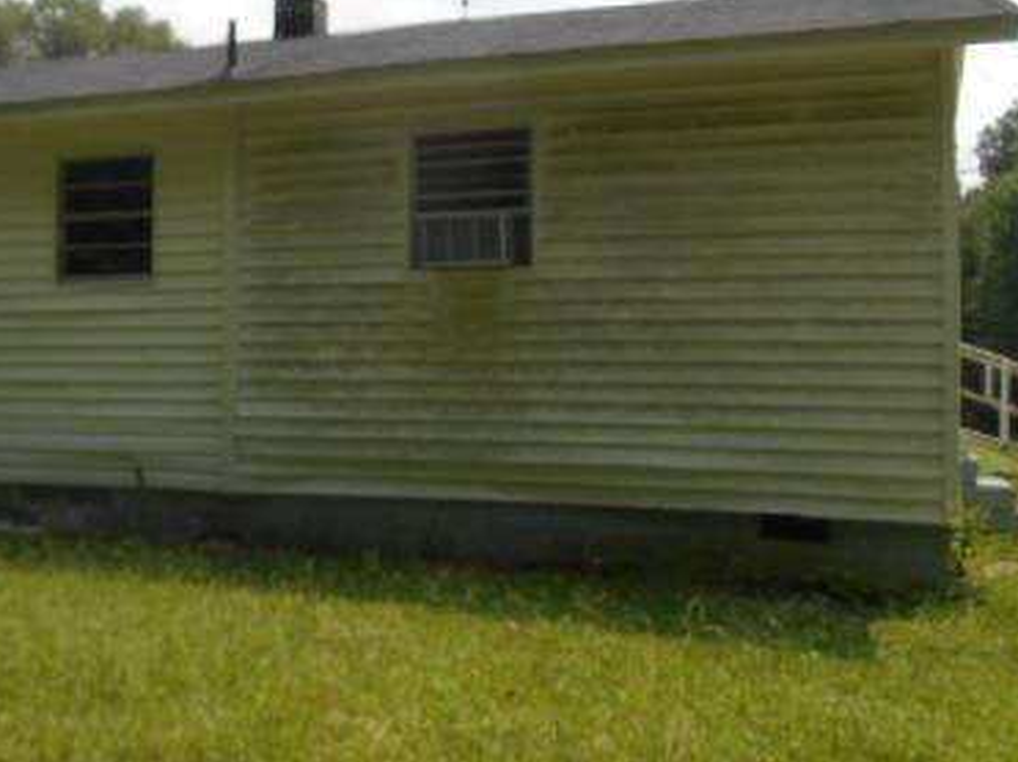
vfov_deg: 32.1
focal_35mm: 45
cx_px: 250
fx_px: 1323
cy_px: 325
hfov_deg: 40.9
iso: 80
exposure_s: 1/640
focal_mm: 4.7
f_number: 3.4
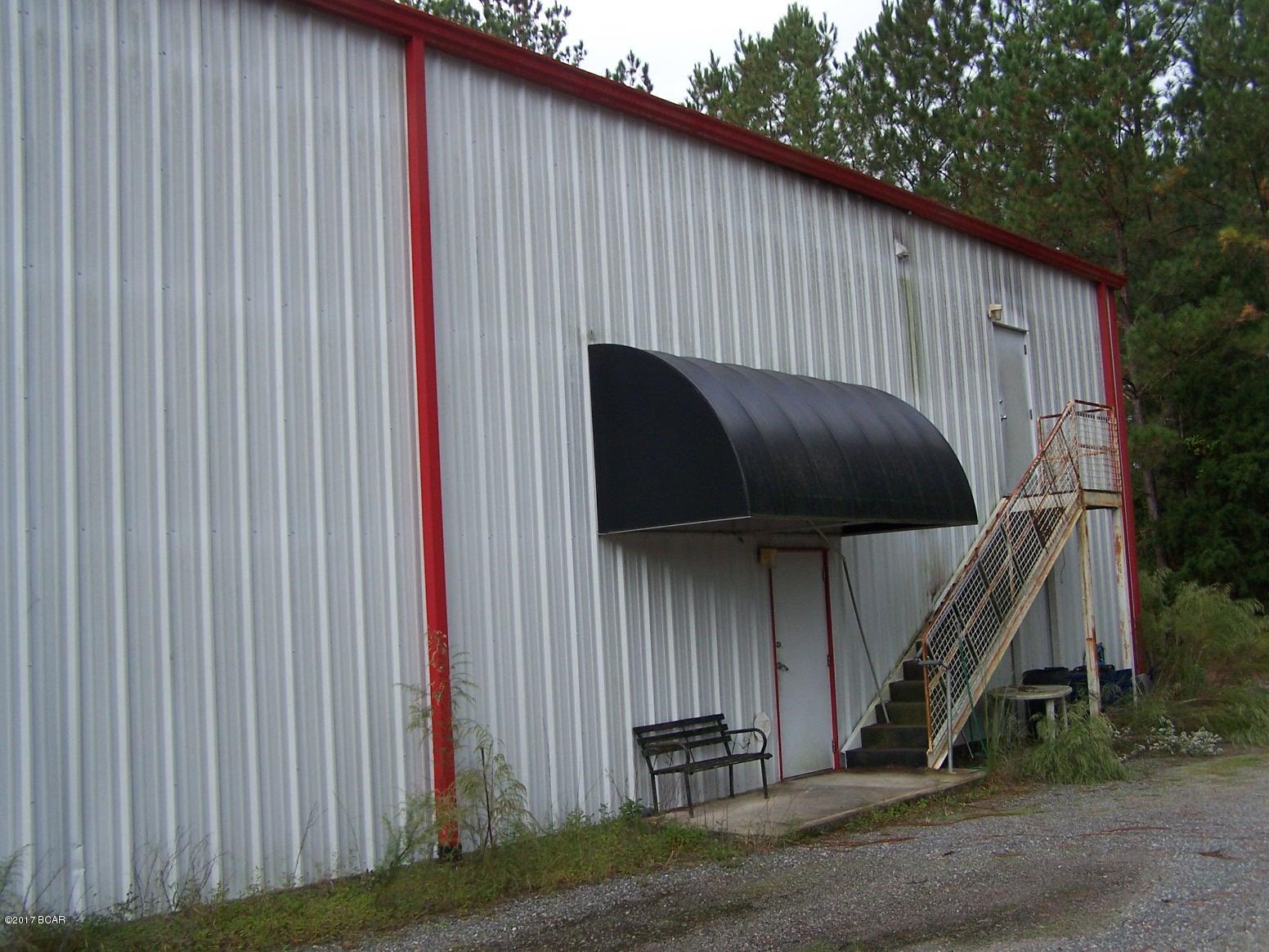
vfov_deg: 37.7
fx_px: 1393
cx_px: 634
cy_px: 476
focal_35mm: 38
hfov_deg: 49.0
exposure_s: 1/250
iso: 80
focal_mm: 6.3
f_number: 2.8
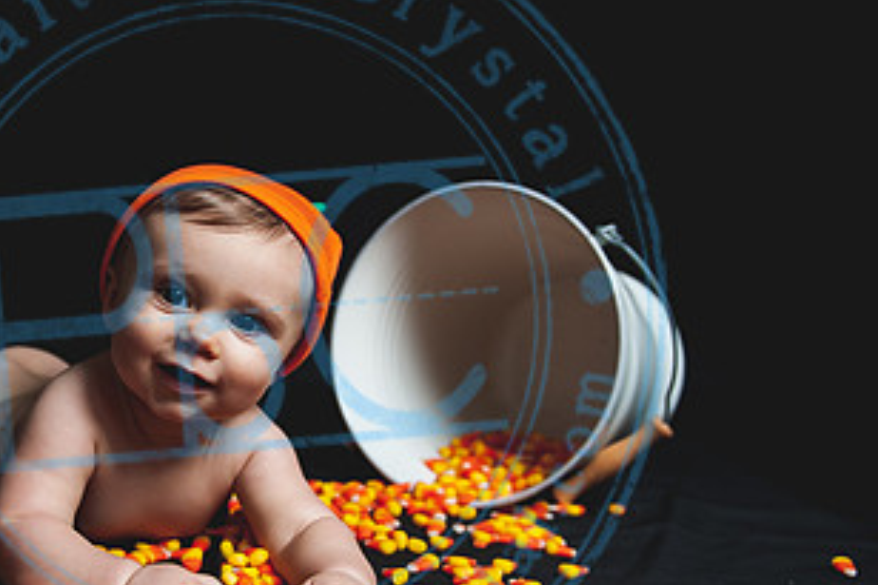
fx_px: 1194
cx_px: 208
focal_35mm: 49
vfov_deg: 27.5
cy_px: 320
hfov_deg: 39.2
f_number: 2.8
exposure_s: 1/200
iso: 200
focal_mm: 26
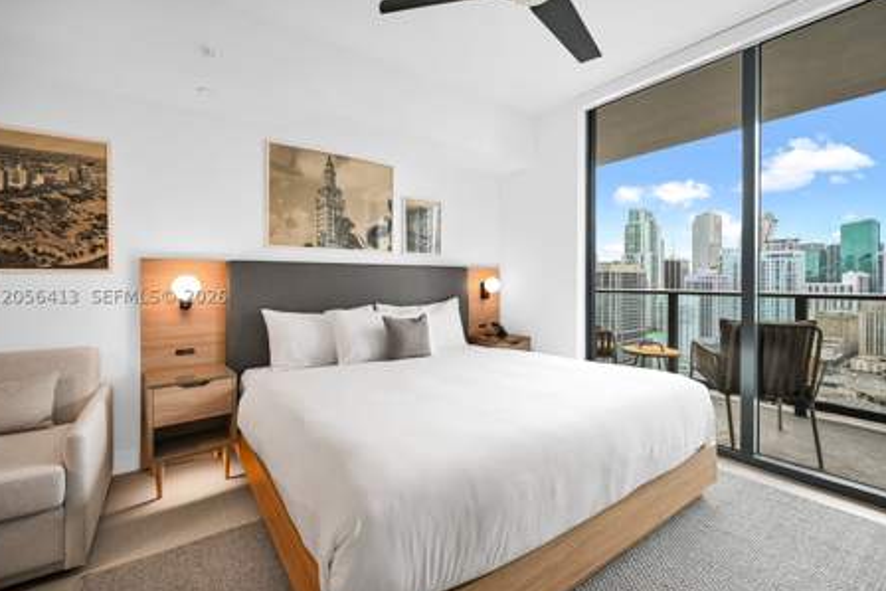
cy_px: 295
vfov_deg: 77.4
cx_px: 447
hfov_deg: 100.4
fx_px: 369
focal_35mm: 15
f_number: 4
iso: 110
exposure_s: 1/15
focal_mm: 14
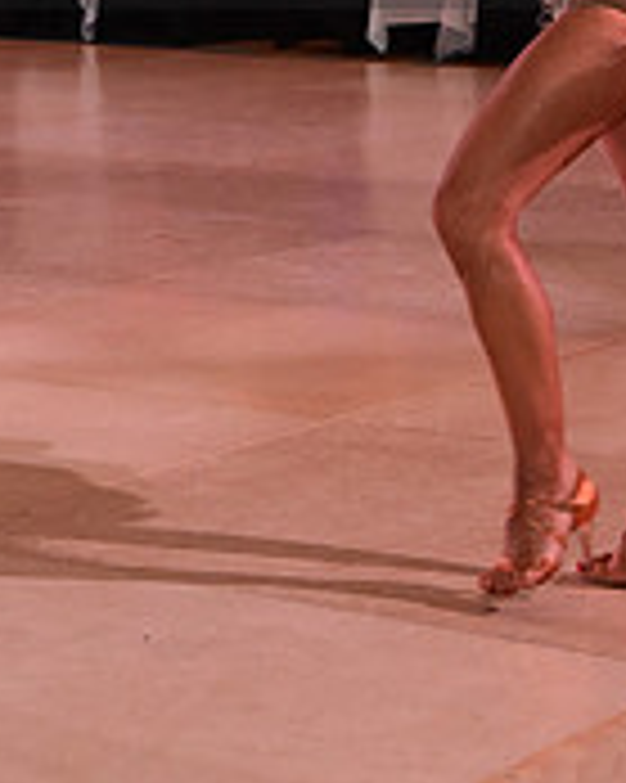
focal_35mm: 150
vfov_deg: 12.6
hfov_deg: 10.3
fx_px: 3477
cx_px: 151
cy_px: -140
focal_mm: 48
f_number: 6.3
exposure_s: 1/320
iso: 2500
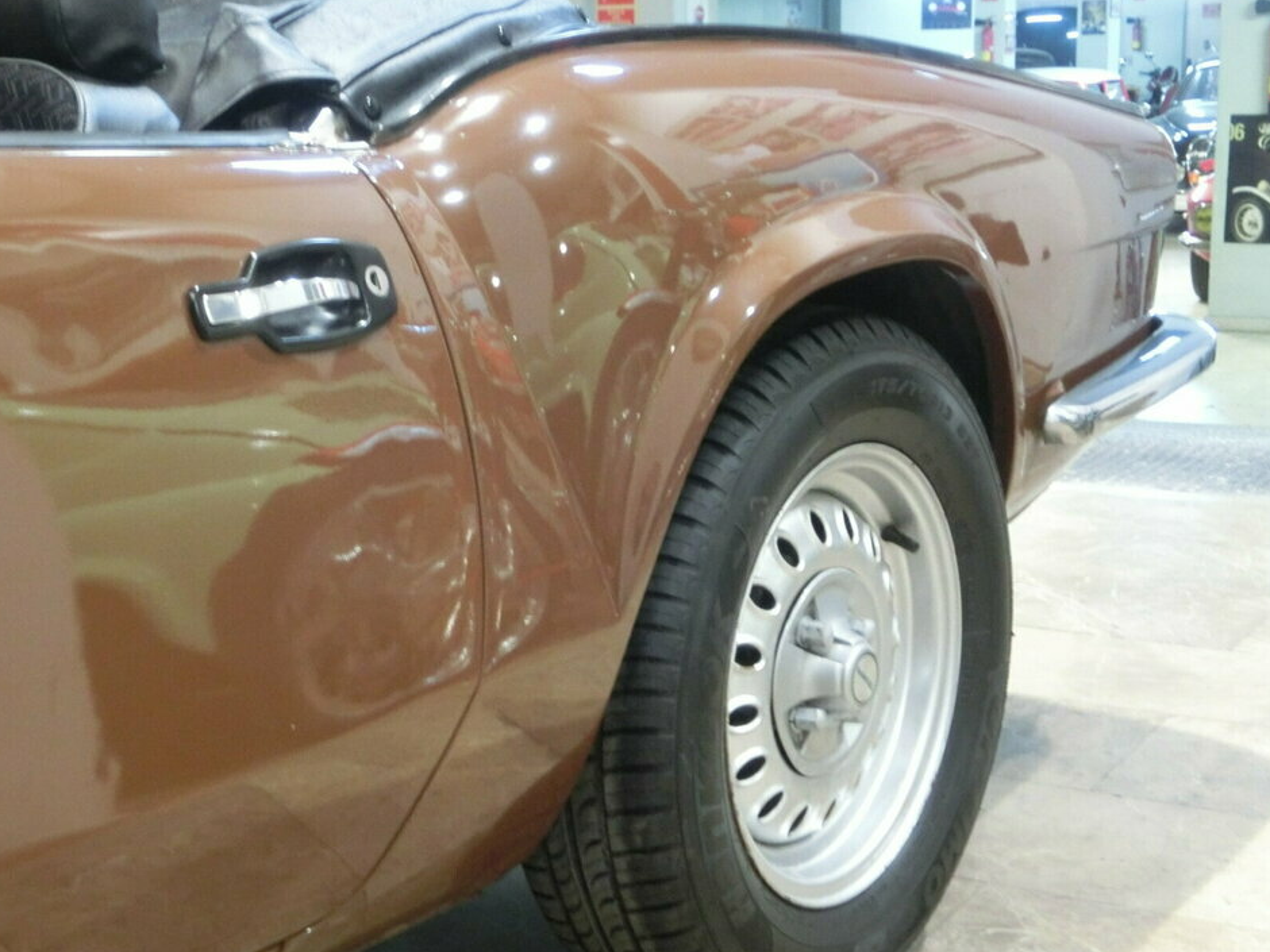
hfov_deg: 32.0
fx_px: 2201
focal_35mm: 60
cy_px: 536
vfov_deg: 24.4
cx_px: 472
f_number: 4.2
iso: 800
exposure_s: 1/5
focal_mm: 8.29
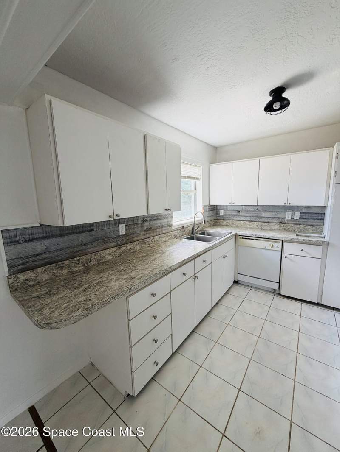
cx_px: 170
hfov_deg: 85.7
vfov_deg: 102.1
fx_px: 183
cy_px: 226
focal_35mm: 14
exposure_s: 1/121
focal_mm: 2.22
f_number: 2.2
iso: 125
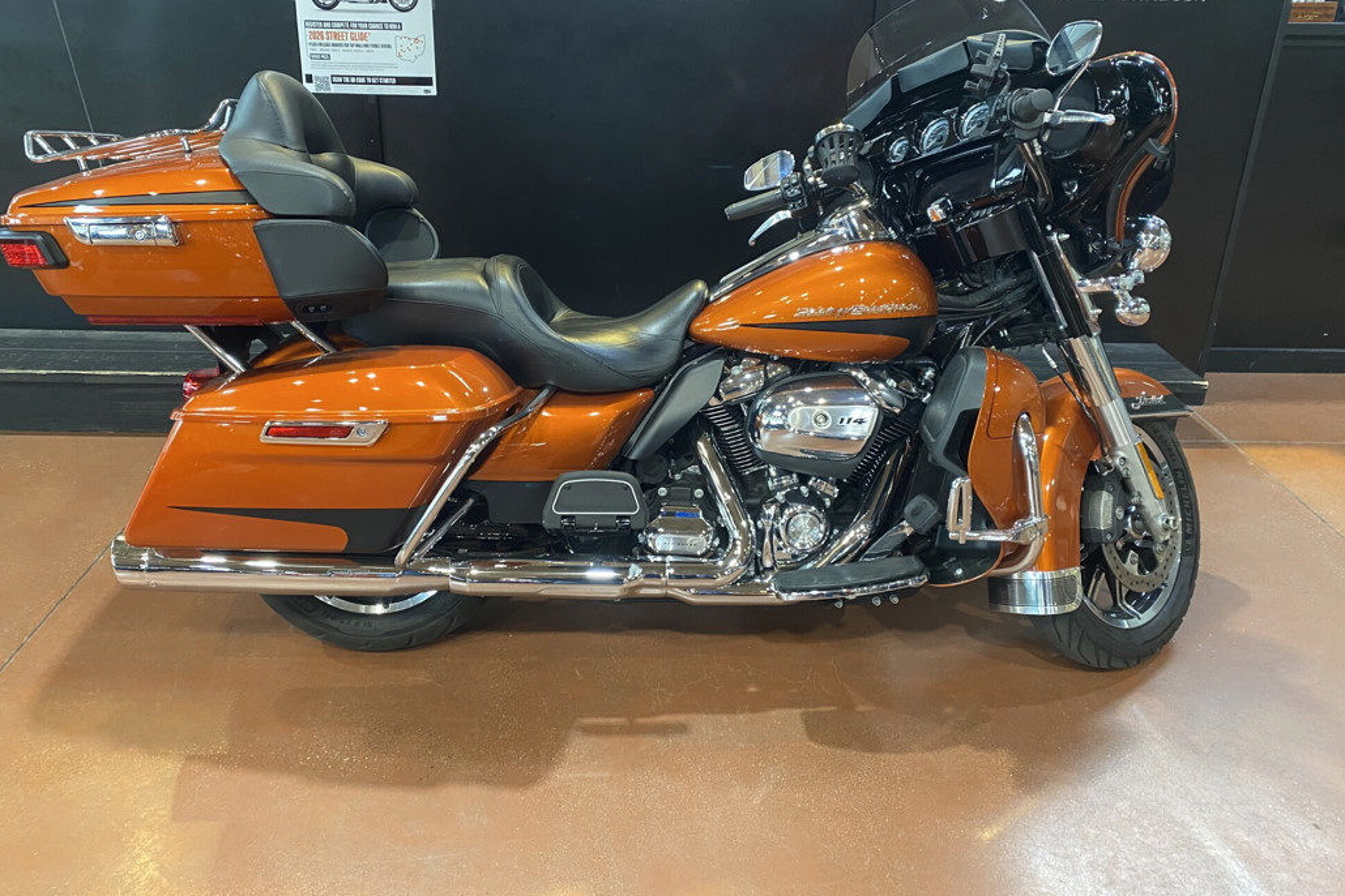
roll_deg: -1.1
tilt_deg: -21.5
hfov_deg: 65.5
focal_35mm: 28
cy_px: 378
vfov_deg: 46.3
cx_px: 651
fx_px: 1046
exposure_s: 1/60
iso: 400
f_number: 1.8
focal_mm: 4.25
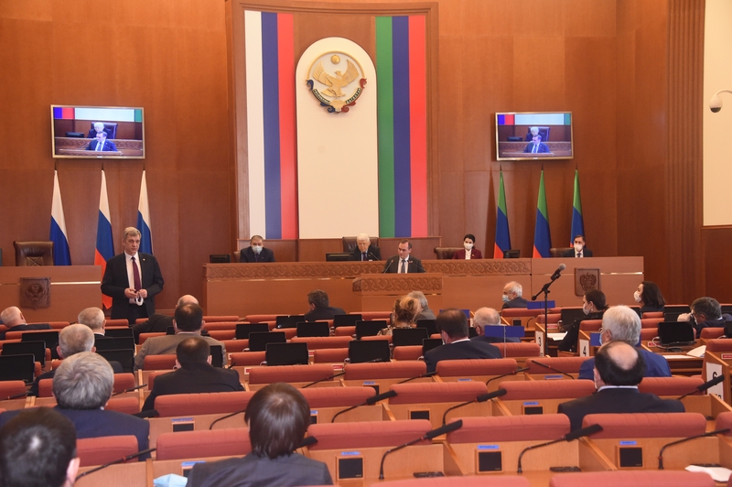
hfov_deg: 35.7
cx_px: 366
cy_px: 244
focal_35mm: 56
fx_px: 1138
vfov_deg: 24.2
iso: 5000
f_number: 5.6
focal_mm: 56
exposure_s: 1/200
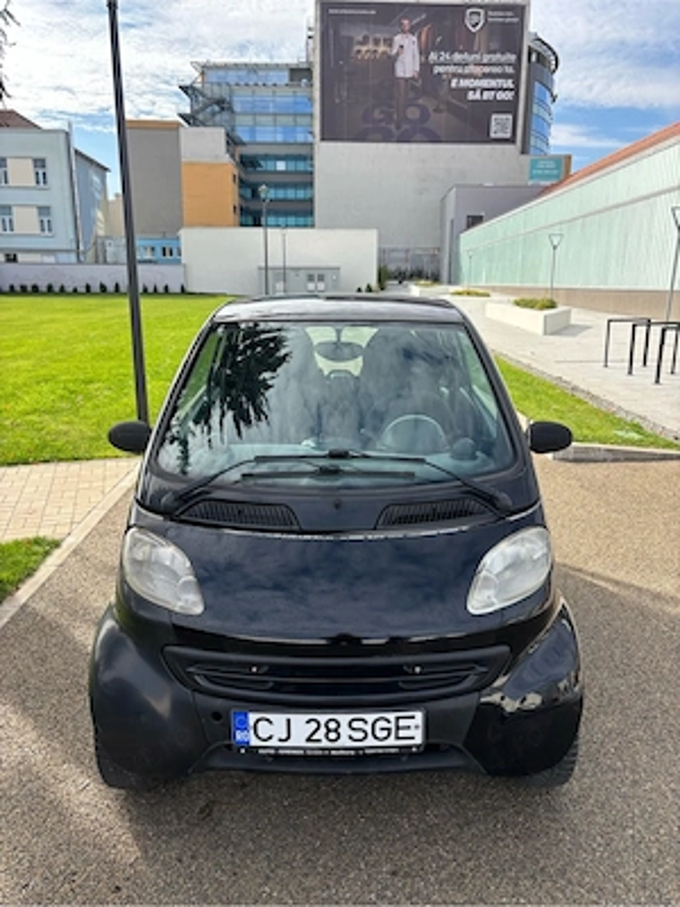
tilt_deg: -14.5
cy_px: 454
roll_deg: -1.4
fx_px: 681
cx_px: 340
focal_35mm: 26
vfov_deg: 67.3
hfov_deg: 53.1
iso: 50
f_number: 1.6
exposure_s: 1/1477
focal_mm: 5.96
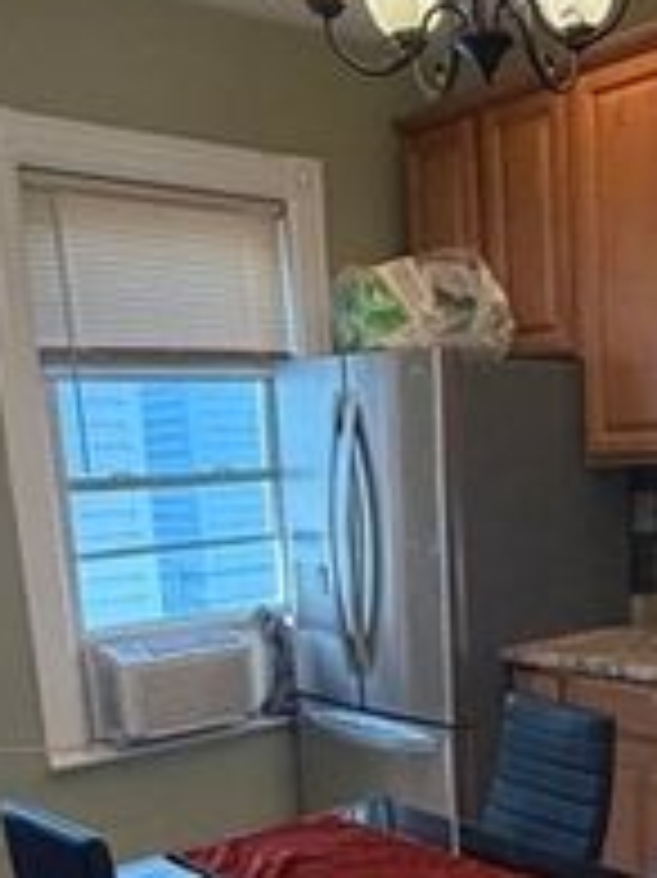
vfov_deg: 37.9
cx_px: 522
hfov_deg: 29.6
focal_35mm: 48
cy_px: 727
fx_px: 1216
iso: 320
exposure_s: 1/120
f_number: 2.2
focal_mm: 2.22
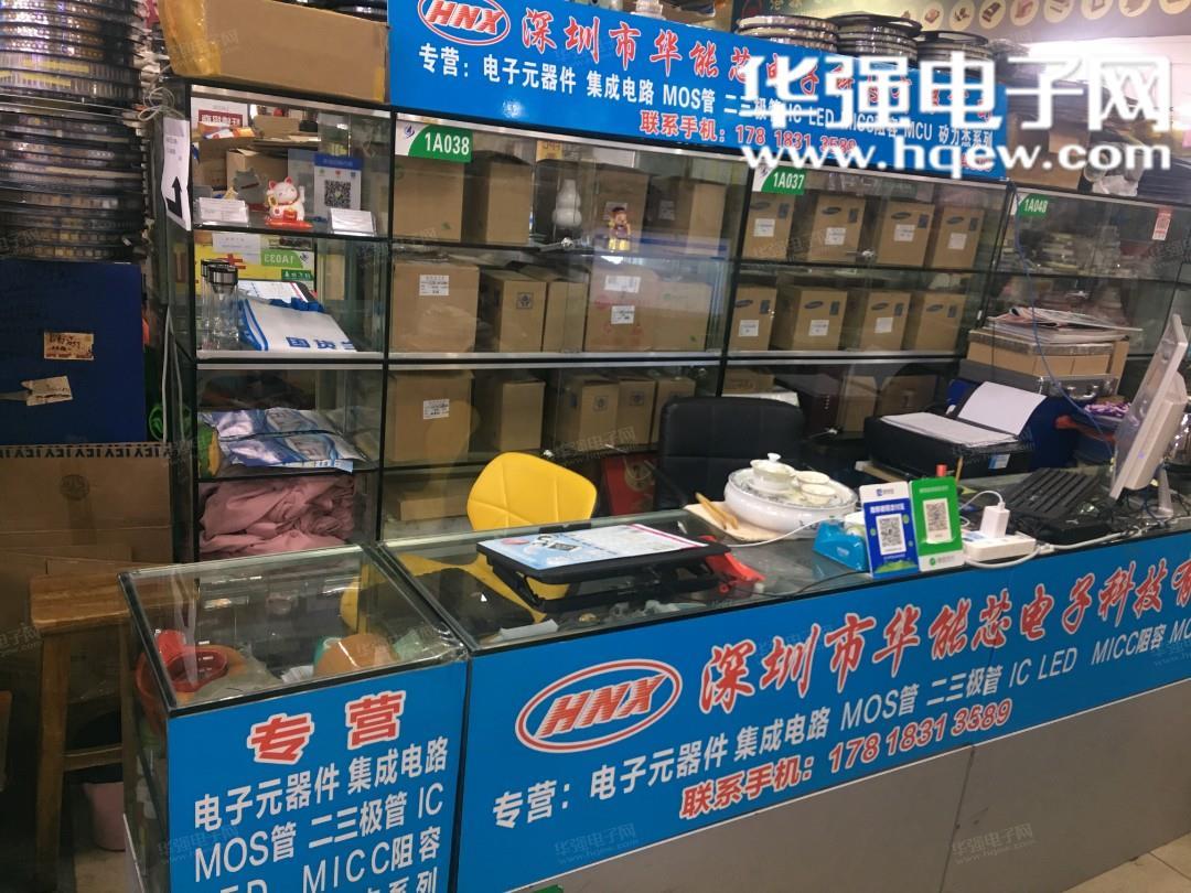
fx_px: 998
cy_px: 446
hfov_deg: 61.7
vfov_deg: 48.2
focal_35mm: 29
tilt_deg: -16.9
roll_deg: -6.6
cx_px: 596
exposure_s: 1/33
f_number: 2.2
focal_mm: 4.15
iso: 160
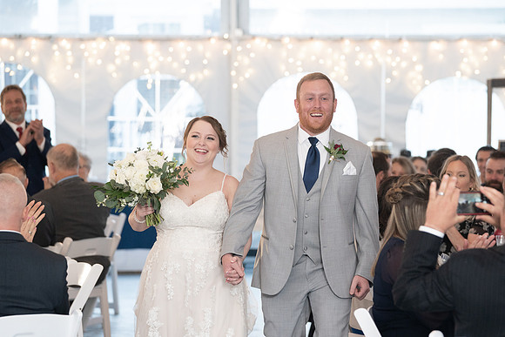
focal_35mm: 159
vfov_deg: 8.6
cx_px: 265
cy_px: 164
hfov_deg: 12.9
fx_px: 2232
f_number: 4
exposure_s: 1/200
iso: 2000
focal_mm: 135
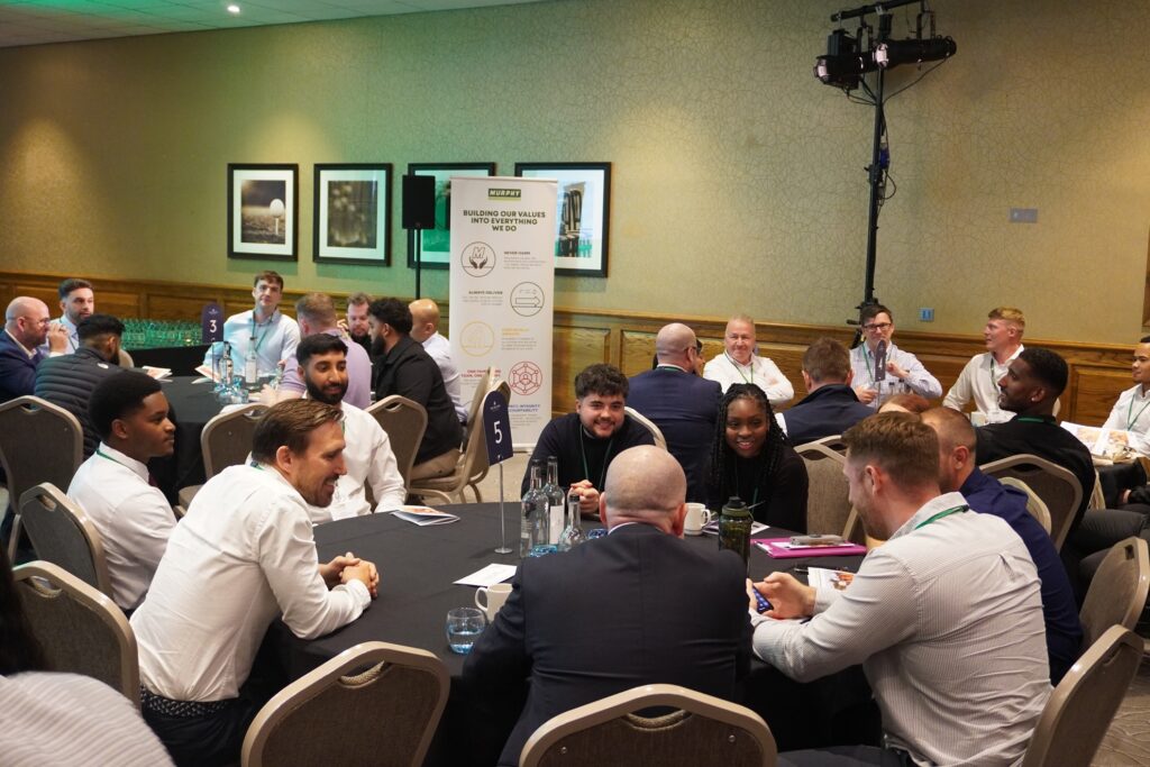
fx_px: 1246
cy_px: 384
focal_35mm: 39
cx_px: 575
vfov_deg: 34.2
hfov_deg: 49.5
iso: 2000
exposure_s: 1/40
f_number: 4.5
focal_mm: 26
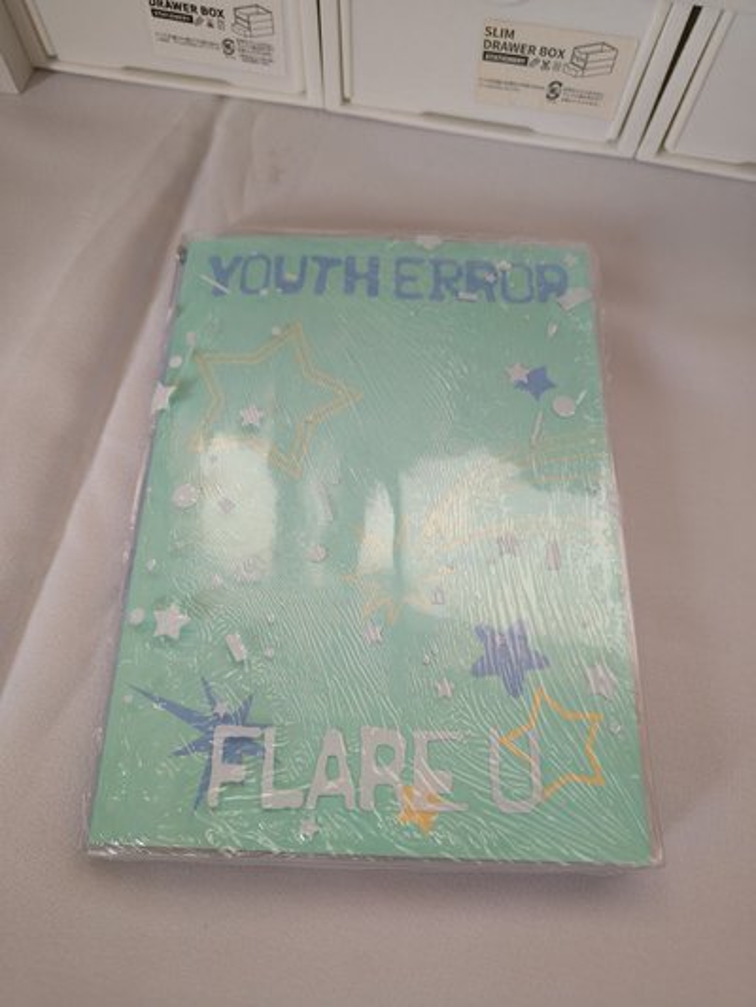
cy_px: 504
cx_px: 378
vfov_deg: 71.6
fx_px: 699
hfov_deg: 56.8
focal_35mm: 24
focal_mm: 5.59
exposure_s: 1/60
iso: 800
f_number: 1.8
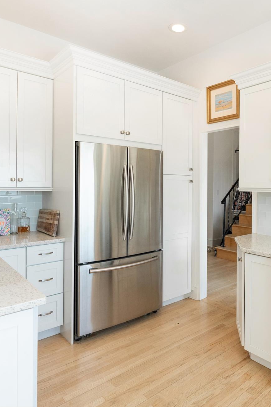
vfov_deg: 71.5
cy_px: 196
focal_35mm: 25
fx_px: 282
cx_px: 199
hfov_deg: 49.5
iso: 1250
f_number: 4
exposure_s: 1/640
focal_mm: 16
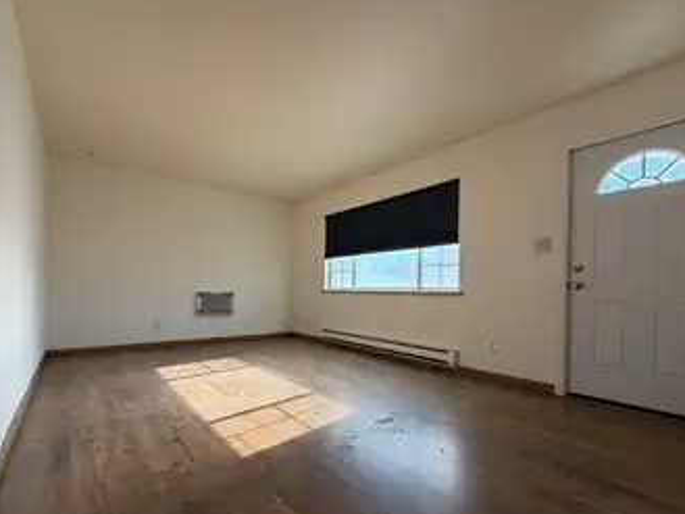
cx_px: 344
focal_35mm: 17
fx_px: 337
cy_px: 291
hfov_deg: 91.0
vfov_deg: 74.4
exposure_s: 1/168
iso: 64
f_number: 2.2
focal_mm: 2.22
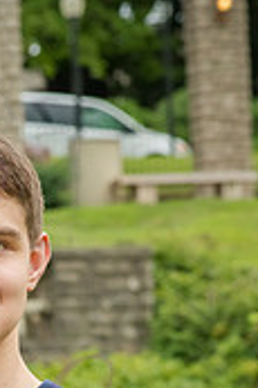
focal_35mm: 326
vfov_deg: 6.3
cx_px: -18
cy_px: 388
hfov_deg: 4.2
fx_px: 3511
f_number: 13
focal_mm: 125
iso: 640
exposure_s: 1/320
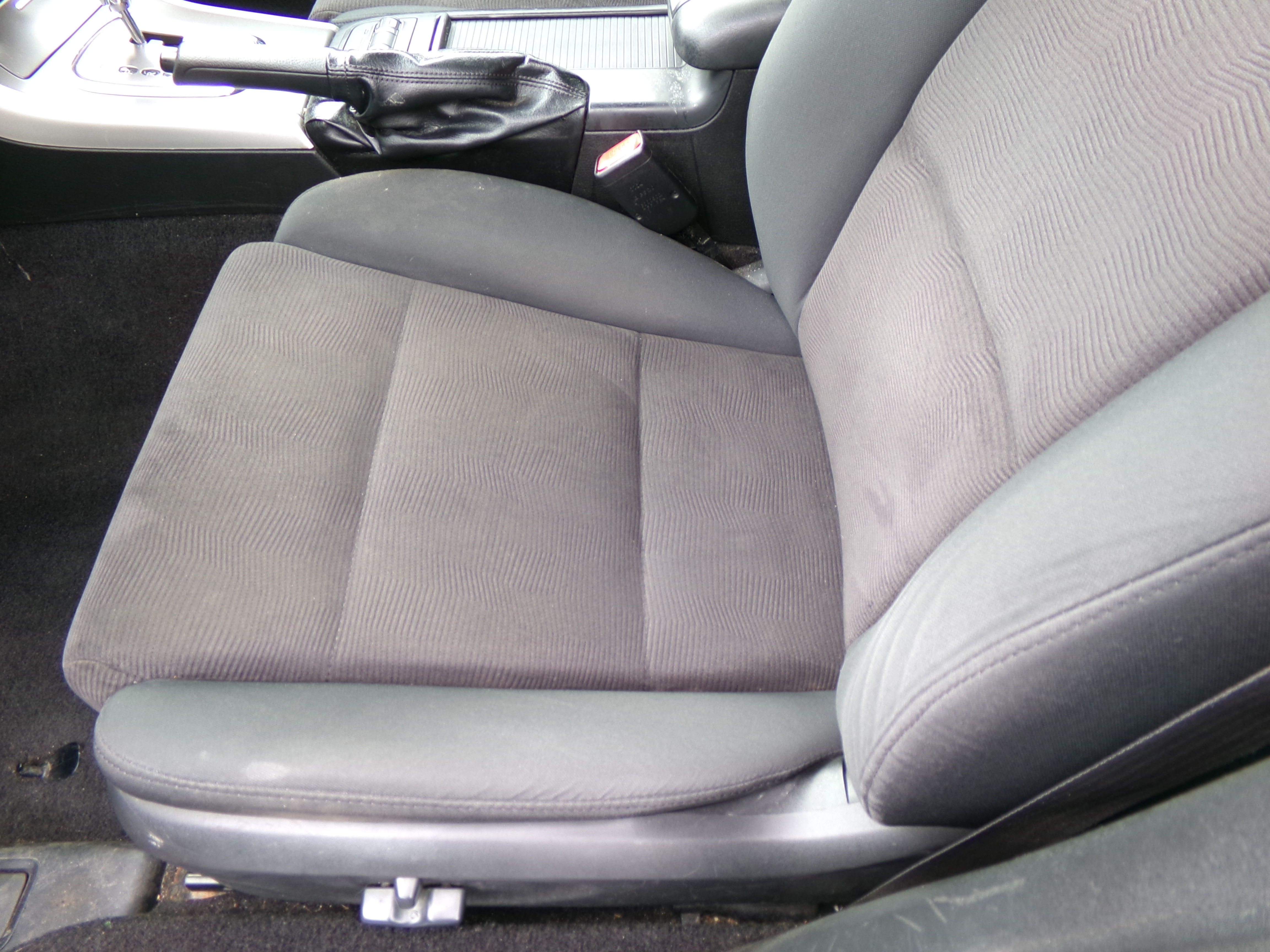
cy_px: 476
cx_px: 635
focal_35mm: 24
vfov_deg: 56.8
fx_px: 881
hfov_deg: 71.6
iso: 120
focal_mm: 4.3
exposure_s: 1/34
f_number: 3.7
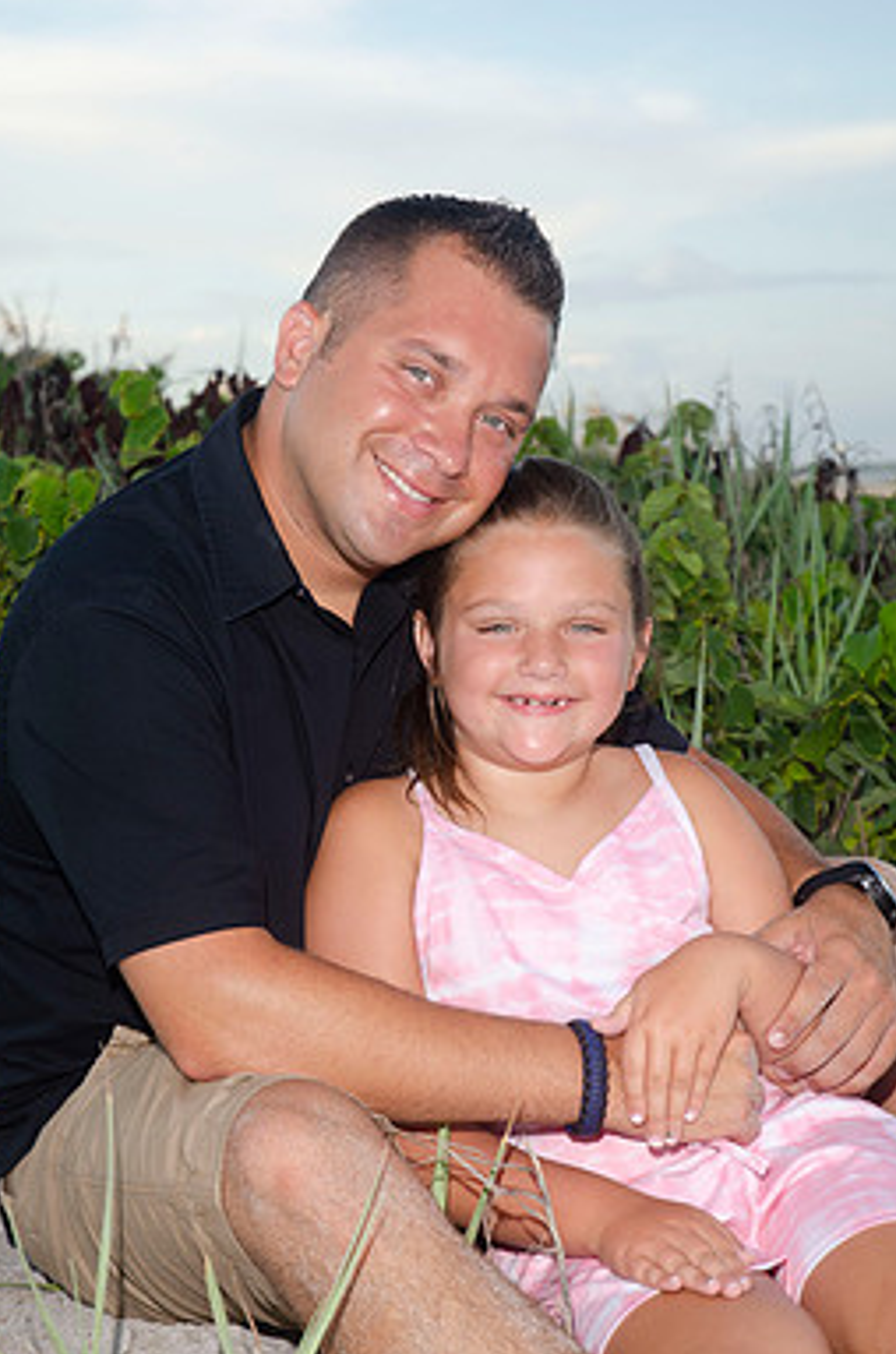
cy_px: 723
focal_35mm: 88
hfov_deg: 15.4
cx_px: 448
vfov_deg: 23.2
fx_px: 3303
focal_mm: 50
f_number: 5.6
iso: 100
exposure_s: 1/250
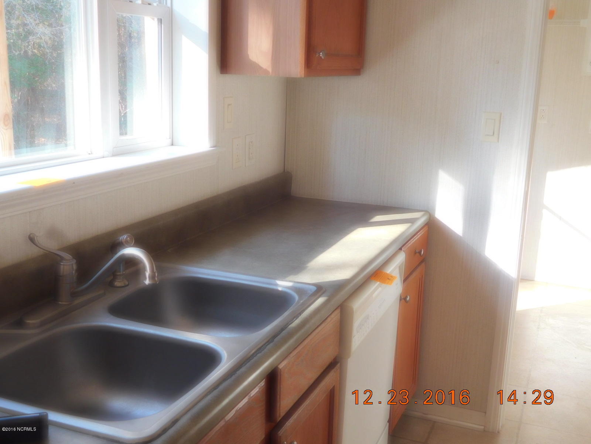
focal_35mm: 40
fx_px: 683
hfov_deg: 46.8
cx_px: 296
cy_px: 222
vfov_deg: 36.0
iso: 160
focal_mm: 7.1
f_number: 3.9
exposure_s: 1/30
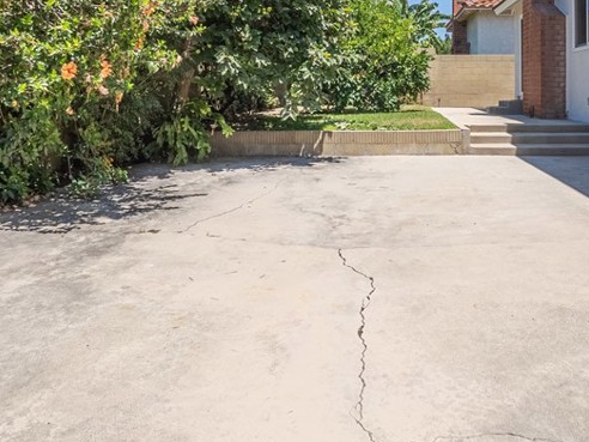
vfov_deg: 44.8
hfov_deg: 58.6
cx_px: 393
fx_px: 510
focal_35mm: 30
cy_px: 99
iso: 400
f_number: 8
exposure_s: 1/8000
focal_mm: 10
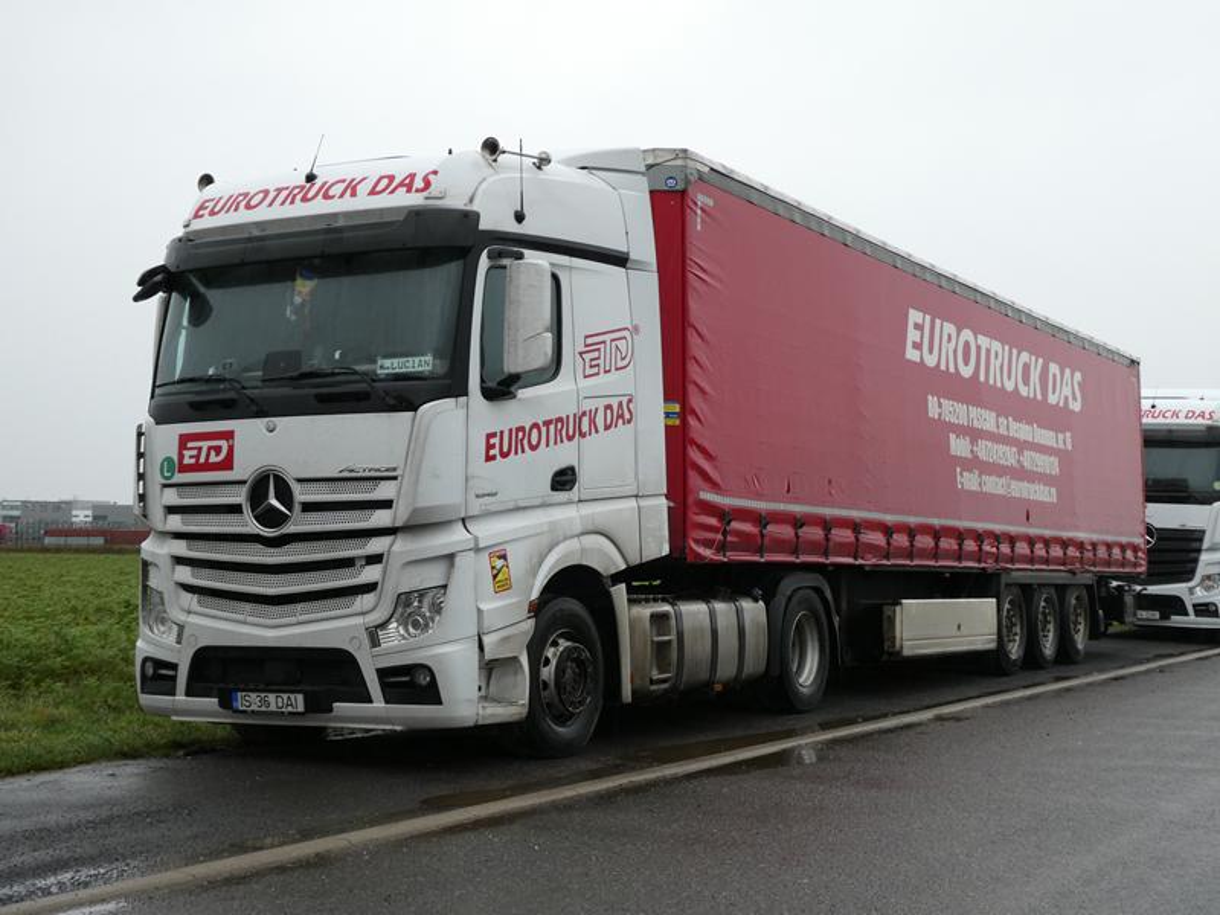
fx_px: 1762
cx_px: 610
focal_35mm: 50
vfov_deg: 29.1
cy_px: 458
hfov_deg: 38.2
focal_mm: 9
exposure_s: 1/80
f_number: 4.1
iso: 125
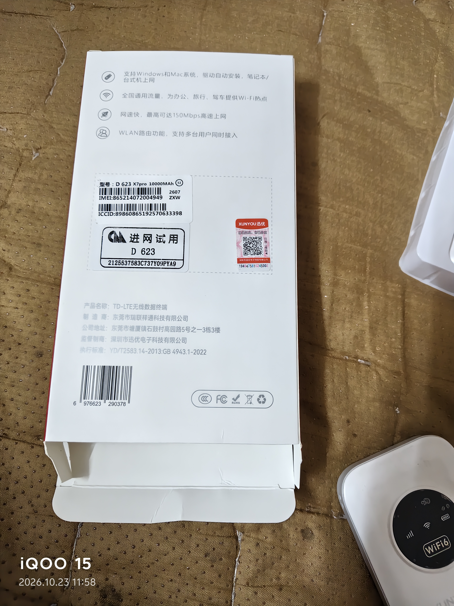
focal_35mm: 23
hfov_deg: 58.9
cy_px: 303
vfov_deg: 73.9
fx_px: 402
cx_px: 227
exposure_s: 1/33.3
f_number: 1.88
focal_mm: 5.56
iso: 1336
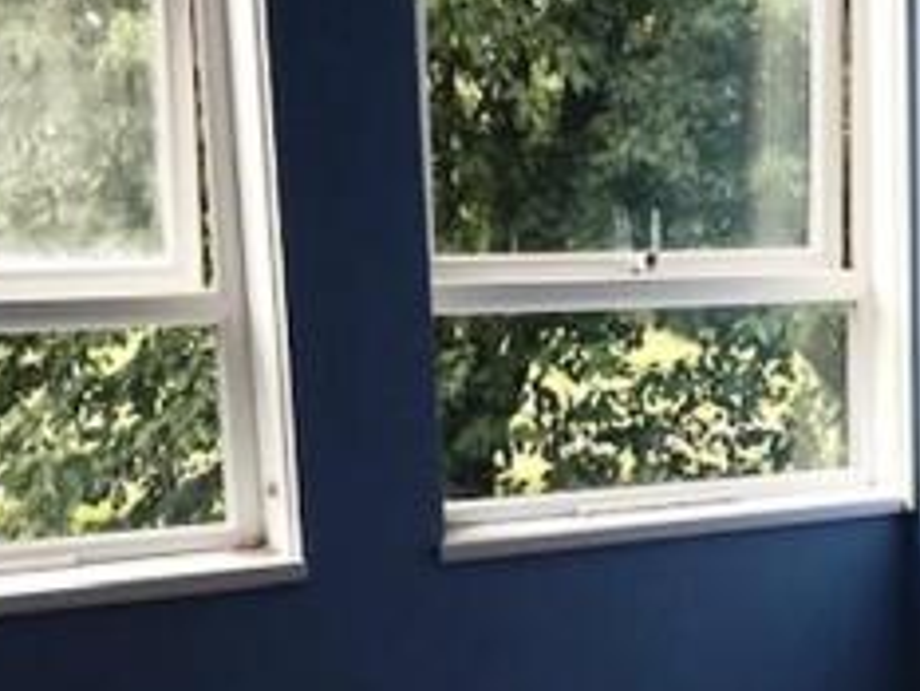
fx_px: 1861
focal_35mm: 70
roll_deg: +0.7
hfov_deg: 26.8
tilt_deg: -10.4
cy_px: 586
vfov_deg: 20.7
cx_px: 839
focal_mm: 3.99
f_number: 1.8
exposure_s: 1/50
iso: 32
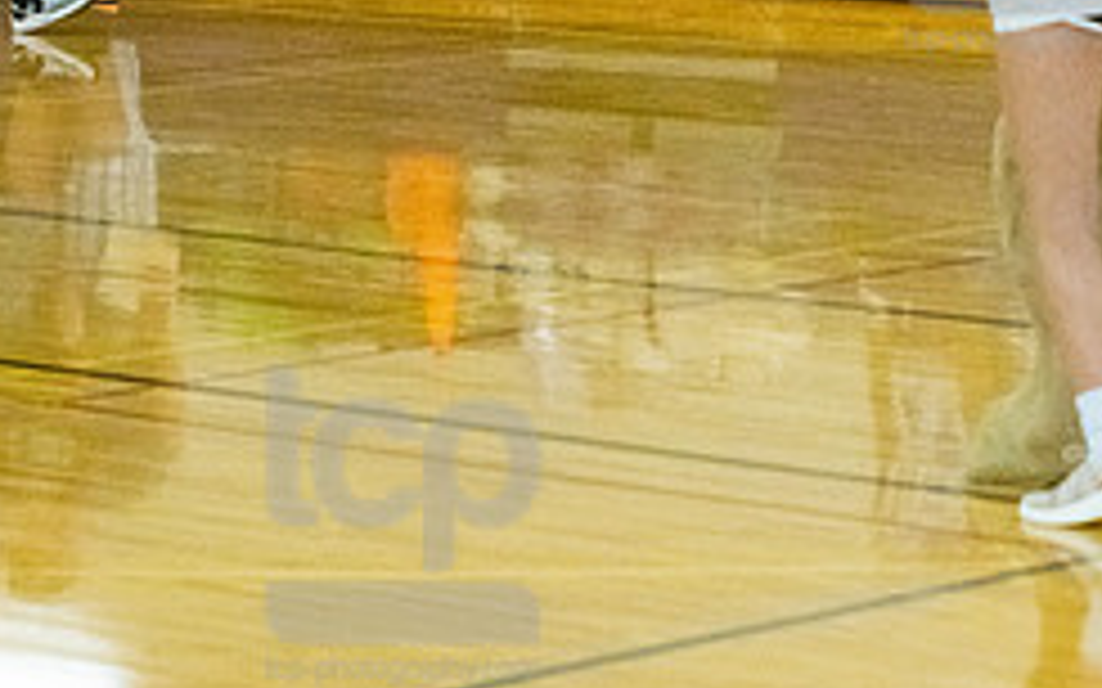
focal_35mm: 217
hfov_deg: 9.6
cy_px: -106
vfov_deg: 6.0
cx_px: 1044
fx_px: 6516
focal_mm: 90
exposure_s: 1/640
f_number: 4.5
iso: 6400
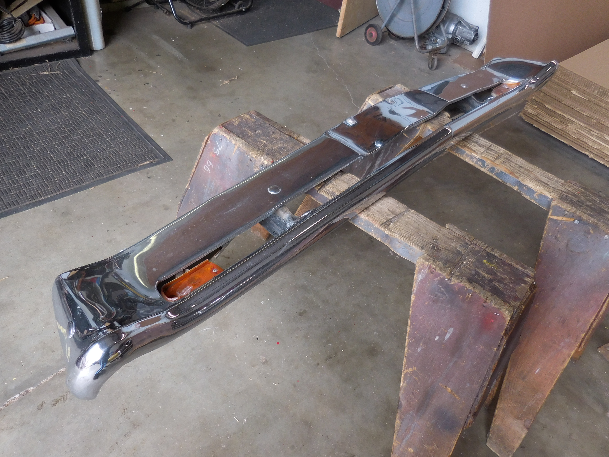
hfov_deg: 69.4
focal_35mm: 25
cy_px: 228
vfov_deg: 54.9
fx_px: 440
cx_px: 304
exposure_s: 1/80
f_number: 3.3
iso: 125
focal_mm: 4.5
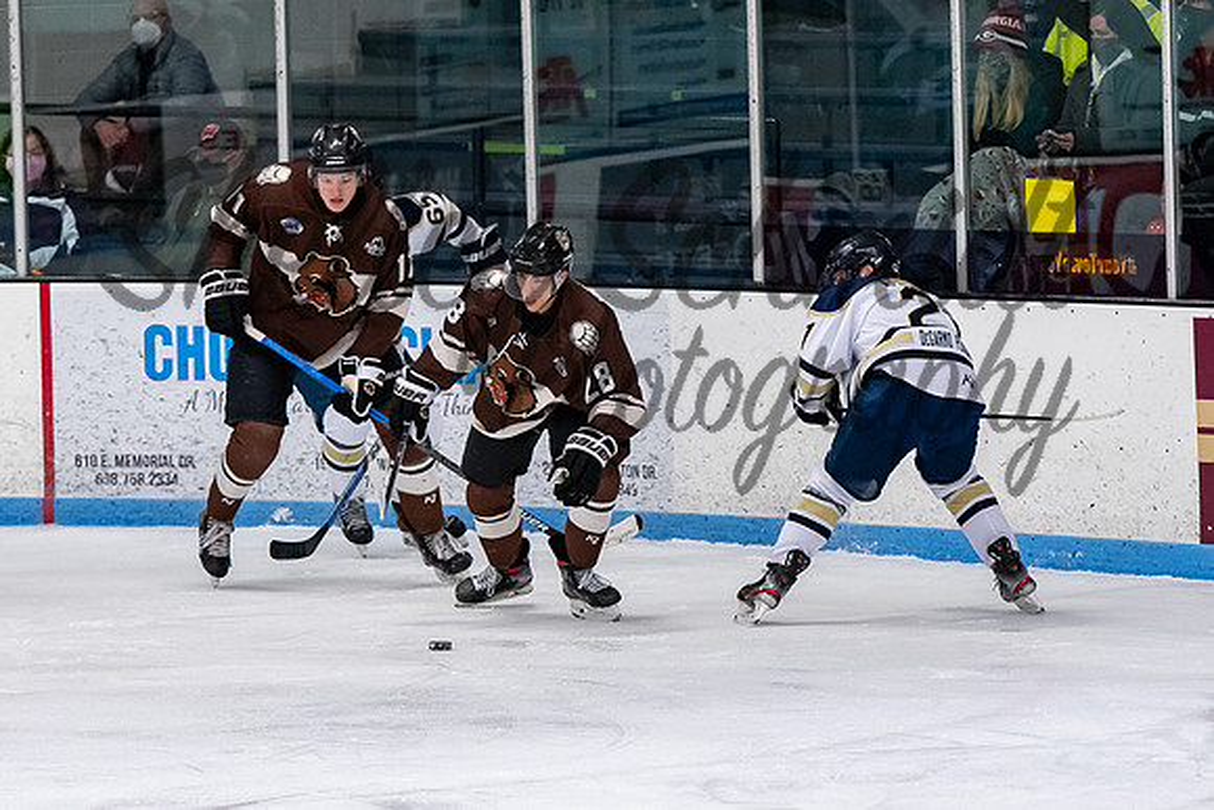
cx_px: 479
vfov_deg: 4.0
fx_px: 11677
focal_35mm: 346
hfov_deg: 6.0
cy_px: 417
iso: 2000
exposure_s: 1/800
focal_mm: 150
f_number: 3.2
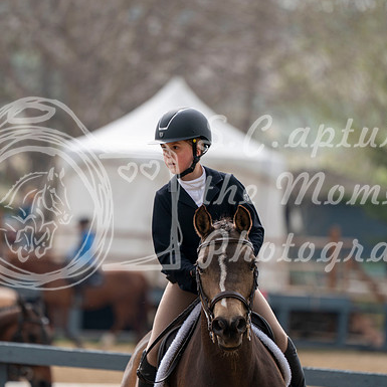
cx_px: 179
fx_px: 5806
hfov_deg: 3.8
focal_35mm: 459
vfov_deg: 3.8
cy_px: 194
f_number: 5.6
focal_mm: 358
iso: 125
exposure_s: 1/400
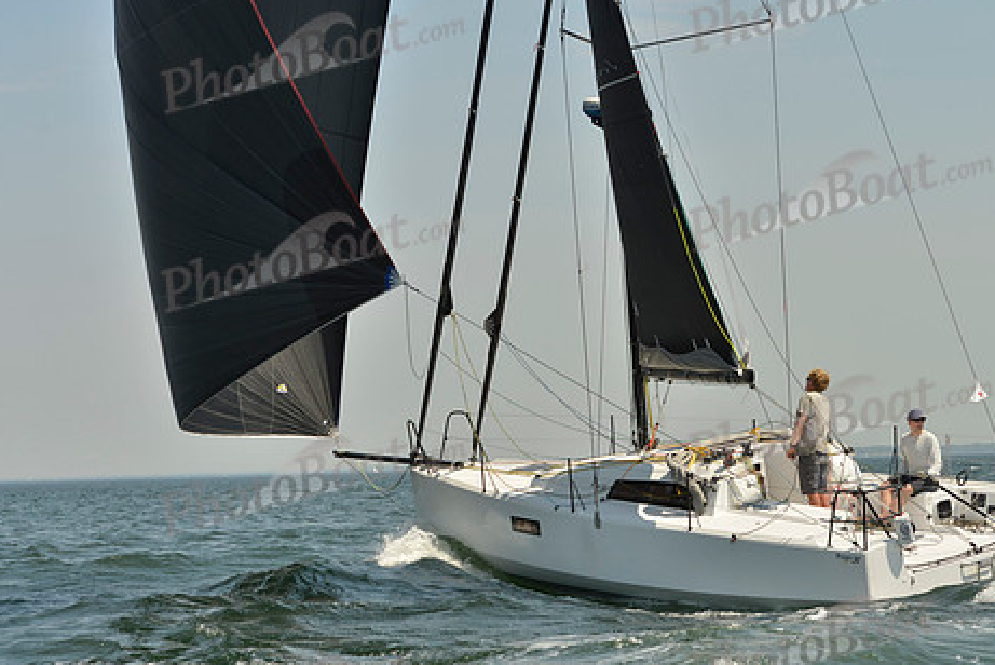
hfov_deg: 23.1
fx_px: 2434
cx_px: 578
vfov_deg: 15.6
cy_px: 338
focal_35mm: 88
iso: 200
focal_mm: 70
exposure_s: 1/1250
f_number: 6.3
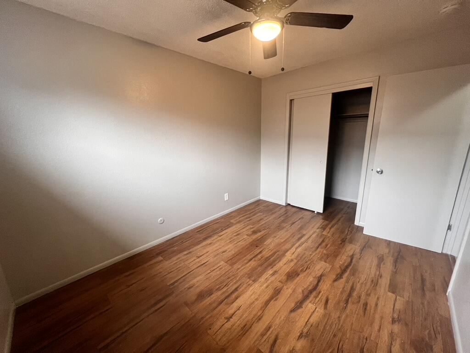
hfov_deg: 106.2
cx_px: 235
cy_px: 176
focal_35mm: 13
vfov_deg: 89.9
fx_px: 177
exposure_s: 1/73
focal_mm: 1.57
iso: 250
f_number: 1.8
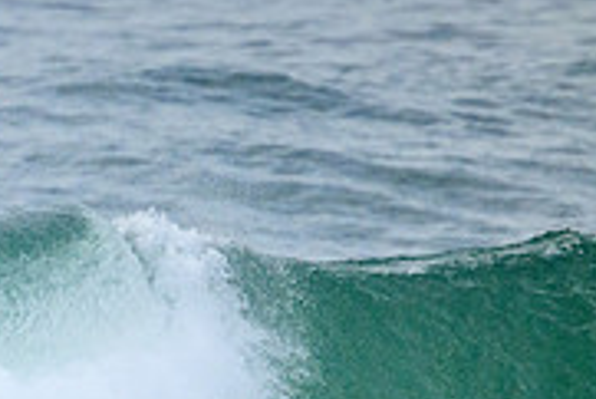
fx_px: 32971
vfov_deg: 0.7
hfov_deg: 1.0
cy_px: 579
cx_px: -306
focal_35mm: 1990
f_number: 11
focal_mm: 620
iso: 1800
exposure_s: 1/2500
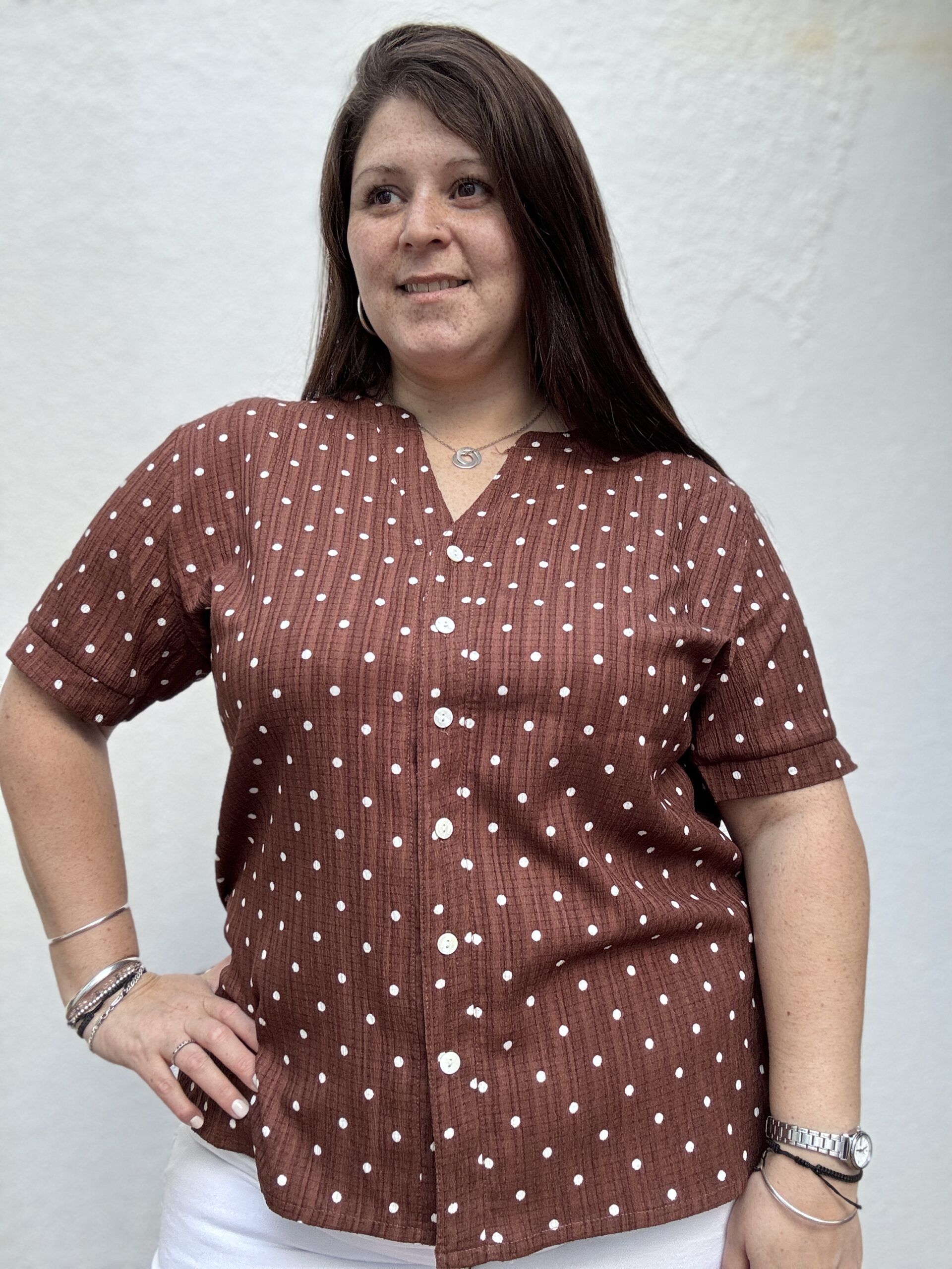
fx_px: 1100
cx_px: 476
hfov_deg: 46.8
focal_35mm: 30
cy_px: 634
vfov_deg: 60.0
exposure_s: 1/107
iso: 80
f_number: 1.9
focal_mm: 2.69
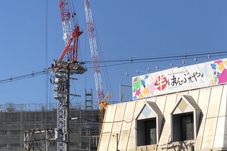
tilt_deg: +9.0
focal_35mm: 153
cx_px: 8
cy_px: 94
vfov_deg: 9.0
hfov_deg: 13.3
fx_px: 964
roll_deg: -0.2
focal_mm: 6
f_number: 2.4
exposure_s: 1/1297
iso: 16
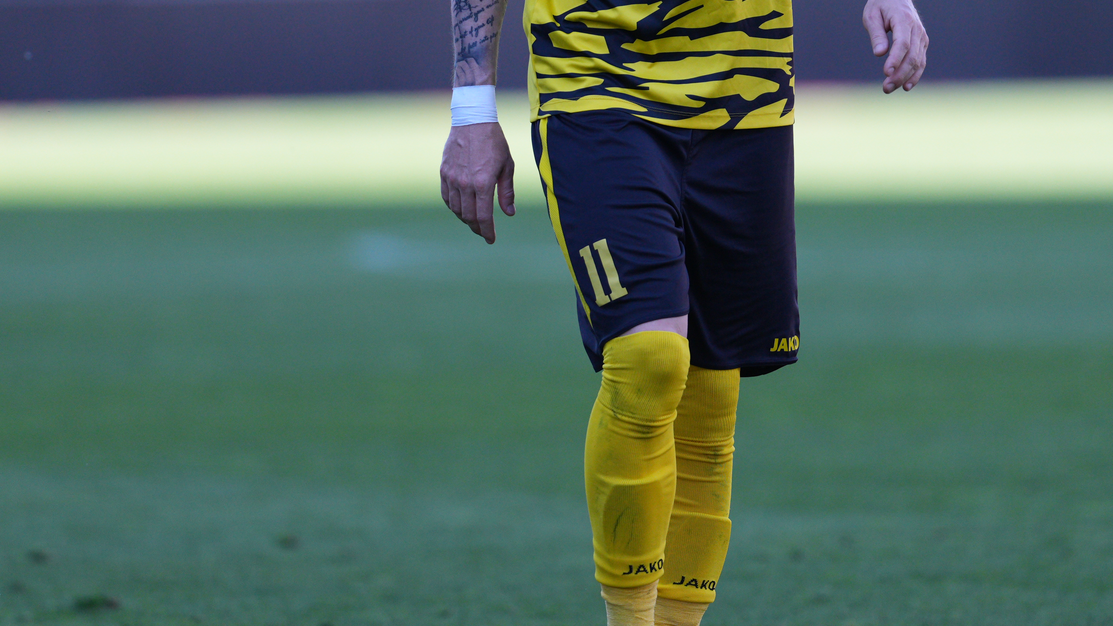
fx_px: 19538
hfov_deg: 3.3
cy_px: 28
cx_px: 590
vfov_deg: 1.8
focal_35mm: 662
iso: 800
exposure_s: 1/2000
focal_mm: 300
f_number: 2.8
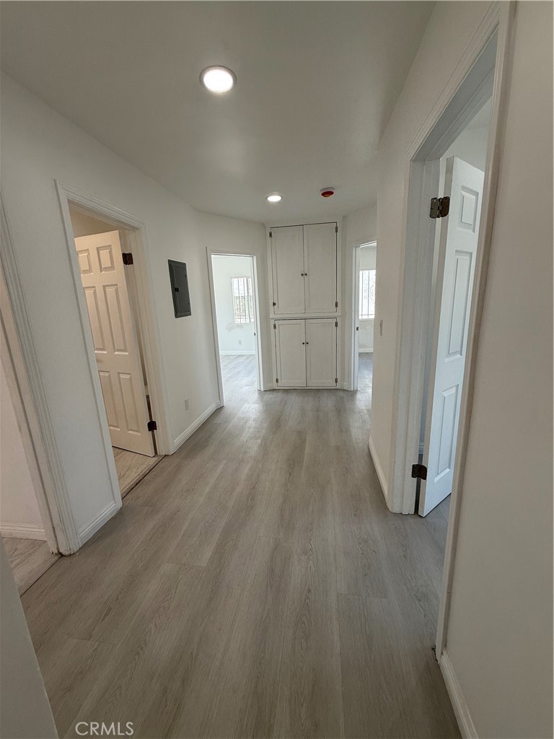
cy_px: 370
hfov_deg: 85.7
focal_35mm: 14
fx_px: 299
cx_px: 277
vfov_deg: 102.1
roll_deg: +2.0
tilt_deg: -12.0
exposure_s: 1/170
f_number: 2.2
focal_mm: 2.22
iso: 64
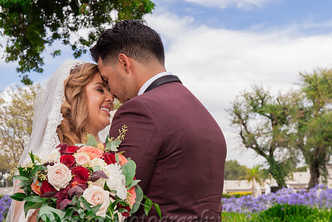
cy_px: 145
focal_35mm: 80
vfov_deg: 17.0
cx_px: 125
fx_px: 738
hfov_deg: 25.3
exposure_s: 1/250
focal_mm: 55
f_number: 8
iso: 400
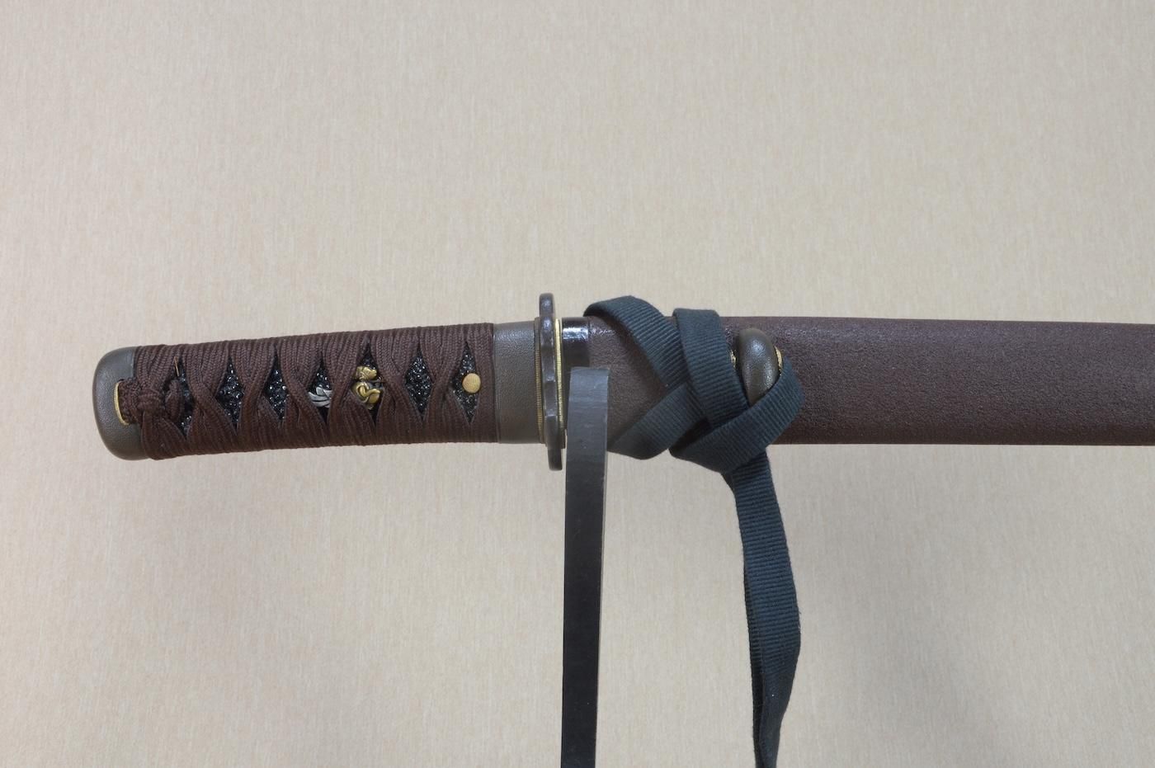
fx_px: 1154
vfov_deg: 36.8
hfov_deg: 53.2
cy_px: 384
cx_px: 578
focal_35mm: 36
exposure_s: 1/1.6
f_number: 11
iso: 400
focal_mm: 24
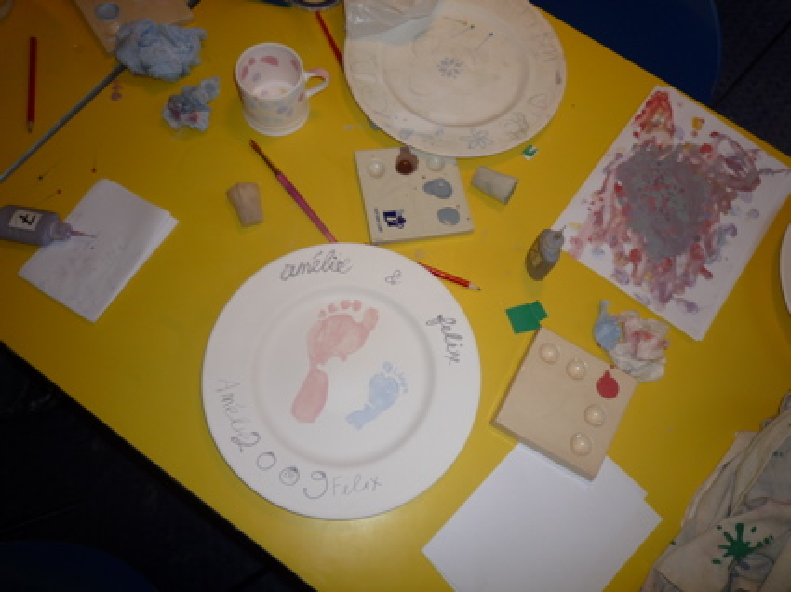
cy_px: 296
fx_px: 571
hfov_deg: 69.4
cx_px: 396
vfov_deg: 54.8
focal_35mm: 25
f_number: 2.8
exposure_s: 1/30
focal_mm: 4.4
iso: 100
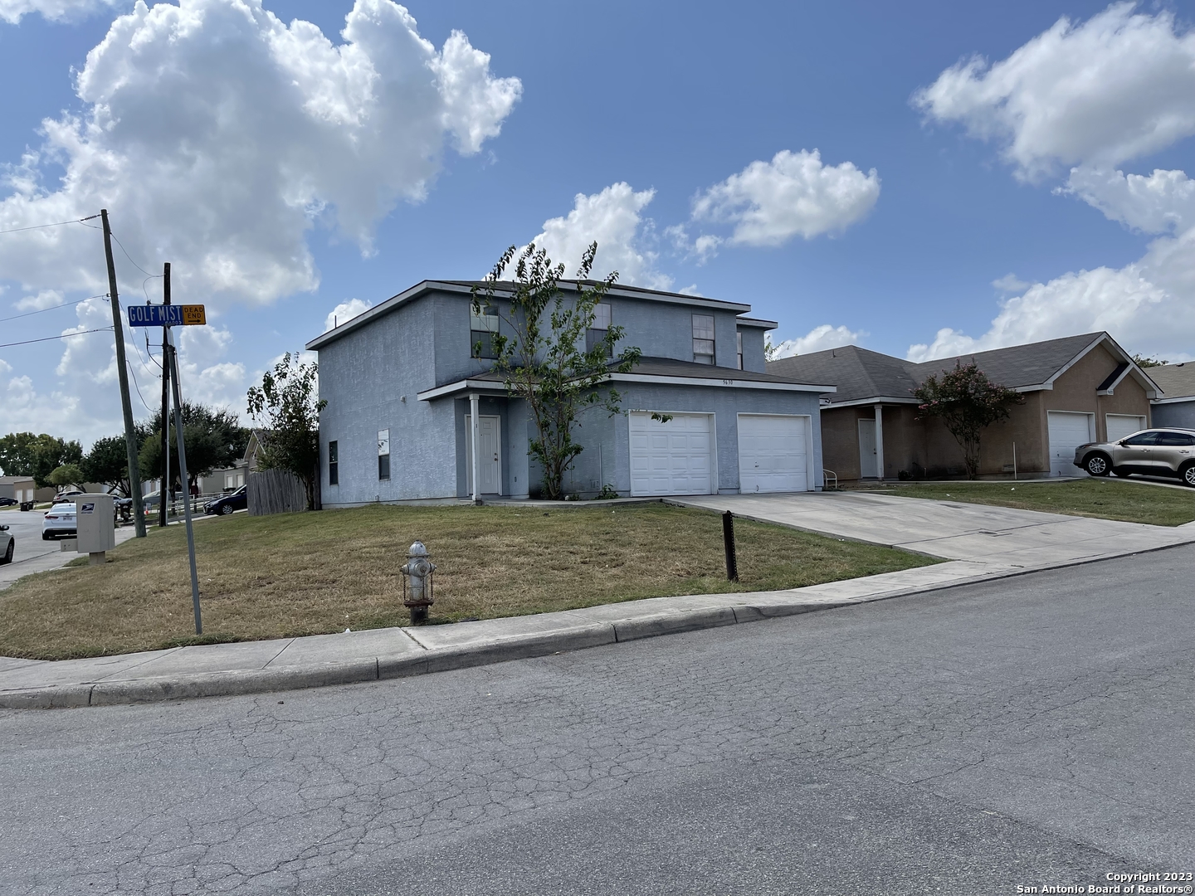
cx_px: 598
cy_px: 448
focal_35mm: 26
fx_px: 898
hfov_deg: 67.3
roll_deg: +1.0
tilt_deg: +2.2
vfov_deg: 53.1
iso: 32
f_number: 1.6
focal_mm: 5.1
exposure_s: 1/6250
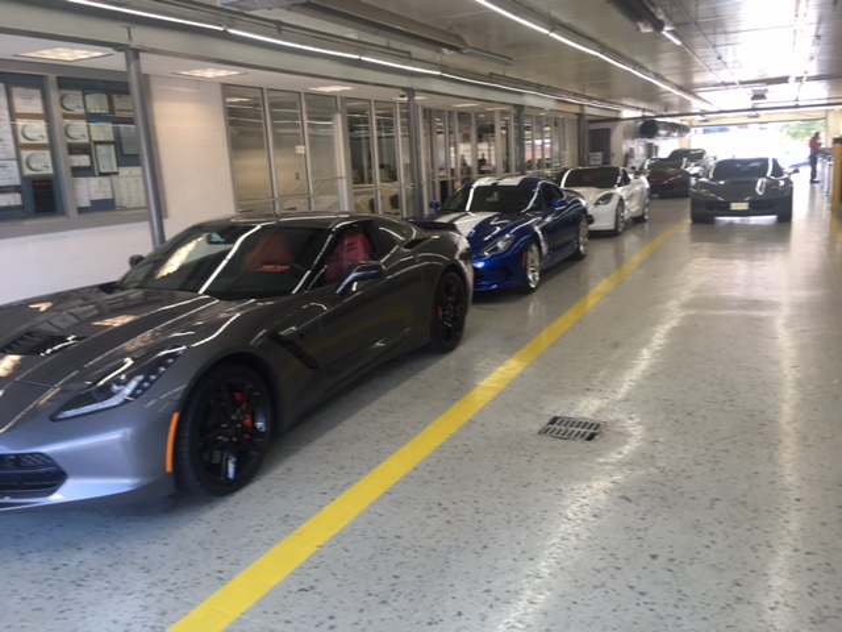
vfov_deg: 48.2
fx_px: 705
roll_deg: +1.9
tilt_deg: -9.4
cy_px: 316
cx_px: 421
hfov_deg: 61.7
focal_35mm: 29
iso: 32
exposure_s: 1/60
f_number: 2.2
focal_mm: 4.15
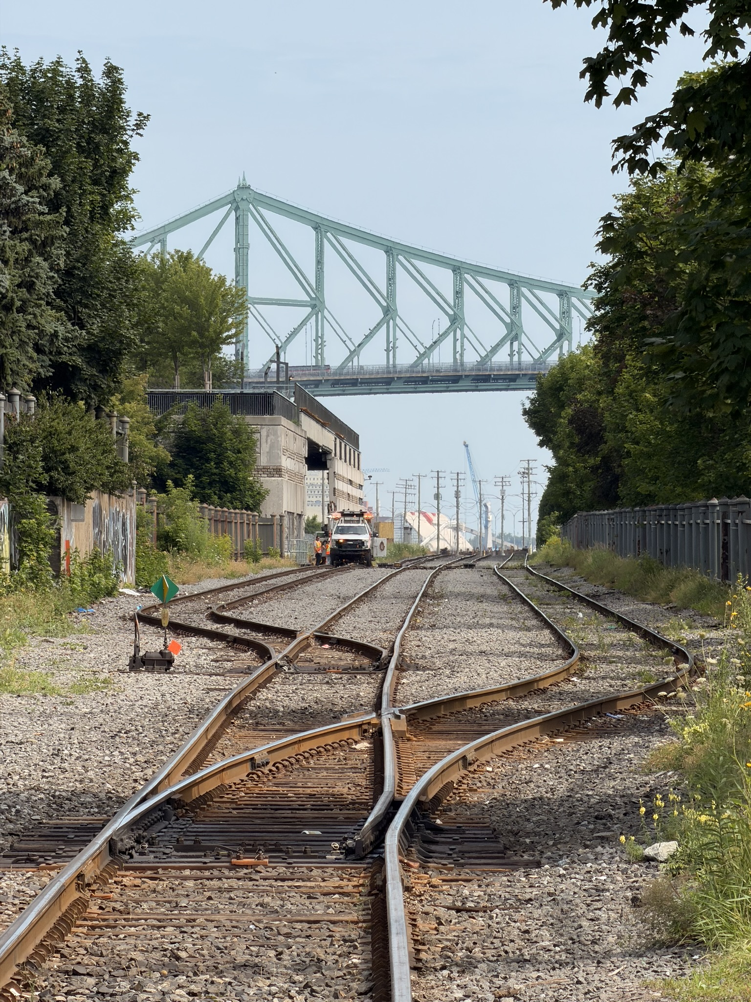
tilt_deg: +0.3
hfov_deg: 7.4
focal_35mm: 200
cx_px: 376
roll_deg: -0.2
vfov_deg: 9.9
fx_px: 5785
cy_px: 501
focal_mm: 16.89
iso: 16
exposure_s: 1/766
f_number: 2.8
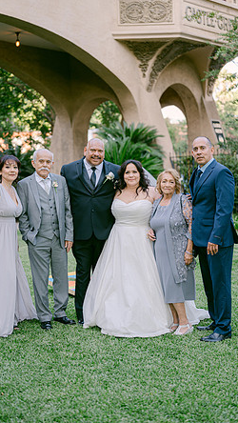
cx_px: 103
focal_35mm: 53
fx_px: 594
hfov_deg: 22.6
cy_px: 212
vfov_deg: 39.2
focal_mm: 50
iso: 100
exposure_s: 1/320
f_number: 2
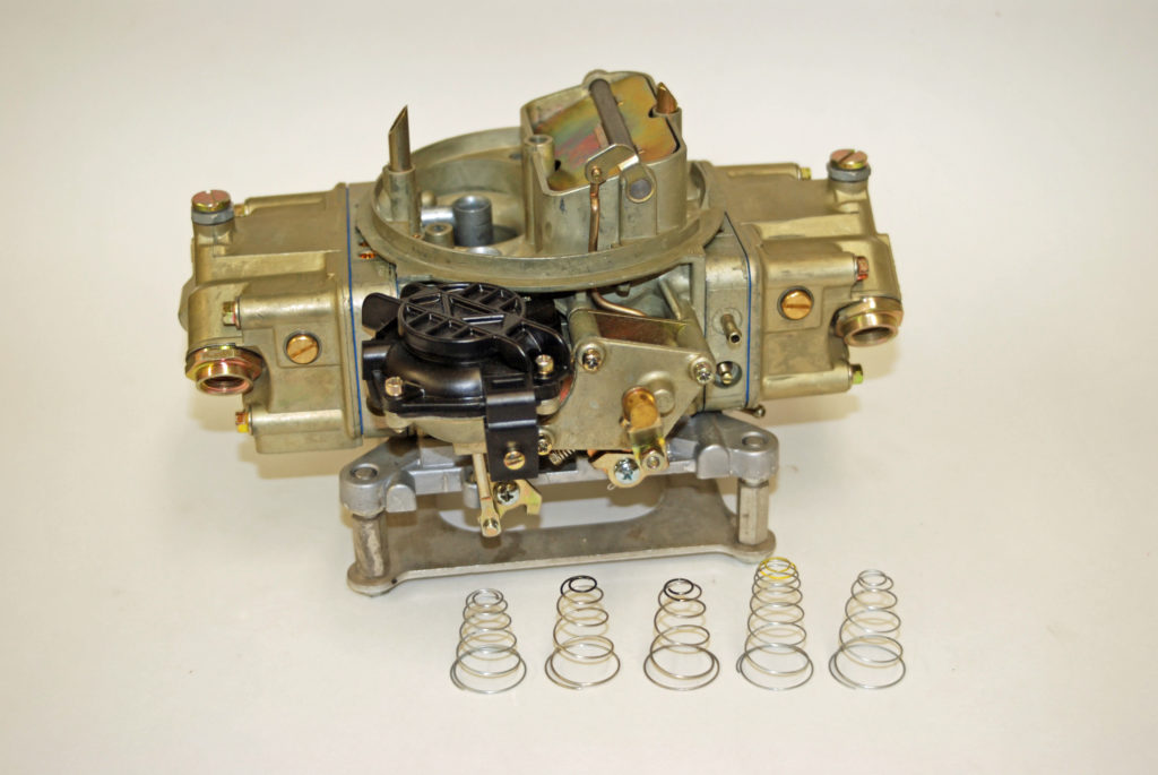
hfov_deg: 35.0
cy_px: 388
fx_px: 1835
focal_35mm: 57
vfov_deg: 23.8
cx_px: 579
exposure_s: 1/60
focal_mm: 38
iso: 200
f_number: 3.5
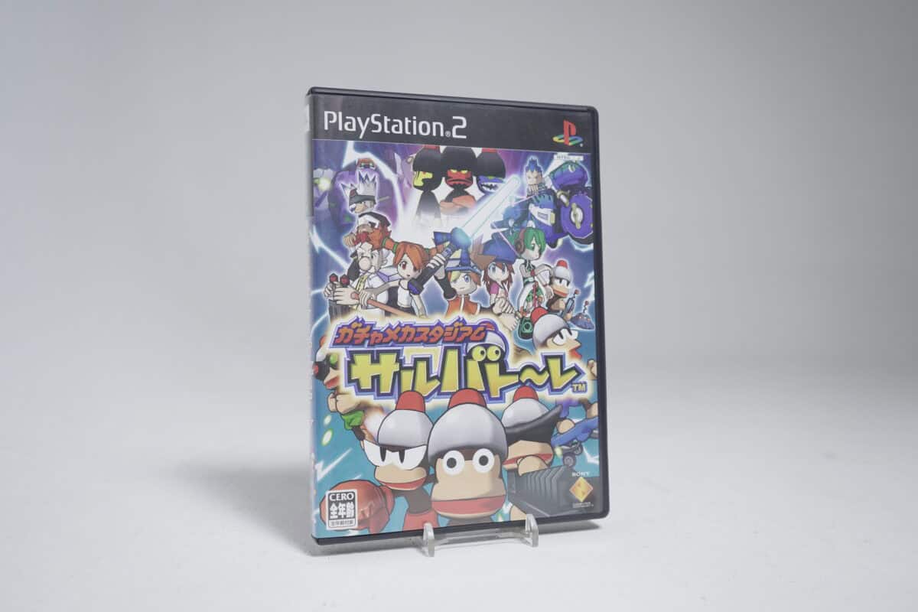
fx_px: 841
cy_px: 306
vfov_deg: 40.0
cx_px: 459
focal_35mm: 33
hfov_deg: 57.2
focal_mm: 33
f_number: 5.6
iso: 640
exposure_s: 1/25
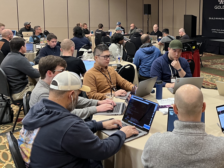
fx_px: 278
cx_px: 171
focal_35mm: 43
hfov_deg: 42.4
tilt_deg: -6.2
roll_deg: -1.3
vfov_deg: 33.1
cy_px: 49
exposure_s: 1/60
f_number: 1.5
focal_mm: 5.7
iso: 500
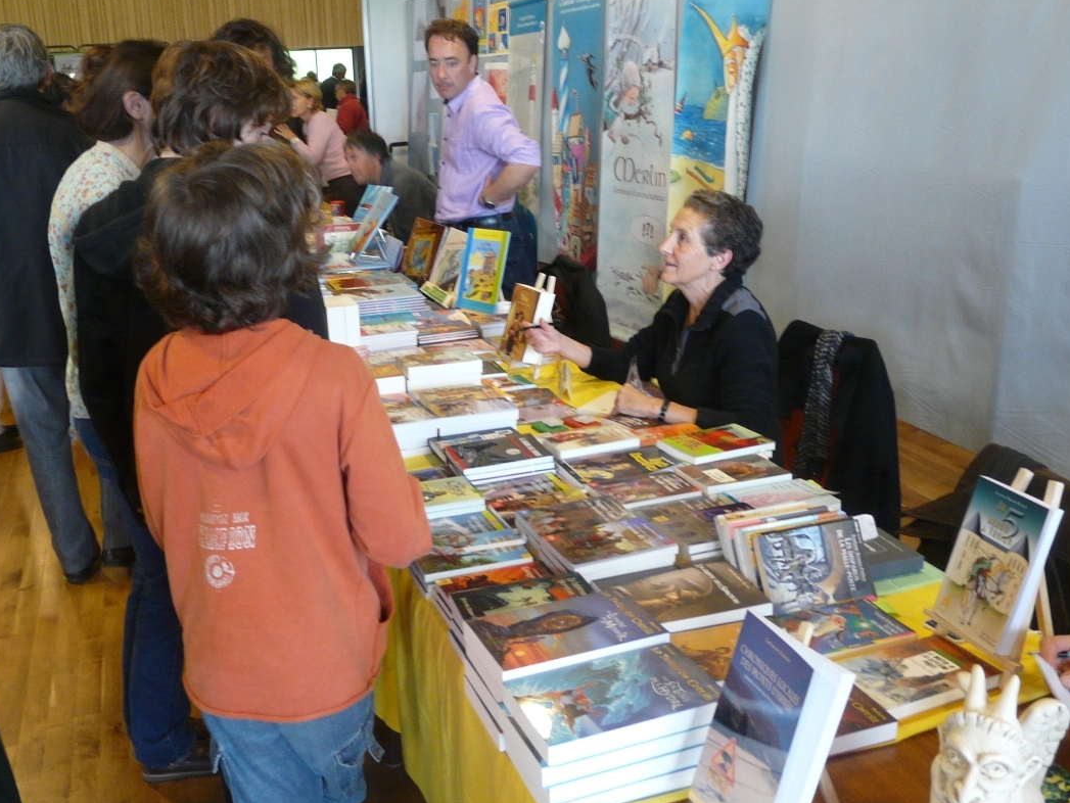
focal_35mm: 31
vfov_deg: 45.5
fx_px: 959
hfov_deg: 58.3
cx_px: 564
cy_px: 399
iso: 200
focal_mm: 4.6
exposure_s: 1/25
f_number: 2.8
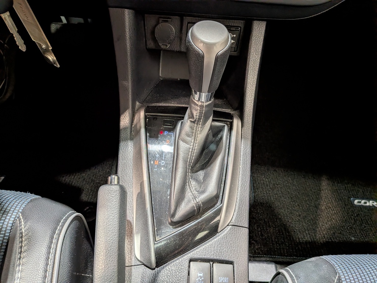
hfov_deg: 71.6
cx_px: 188
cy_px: 142
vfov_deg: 56.8
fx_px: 261
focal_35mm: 24
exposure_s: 1/120
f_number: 1.7
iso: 59
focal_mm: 4.53
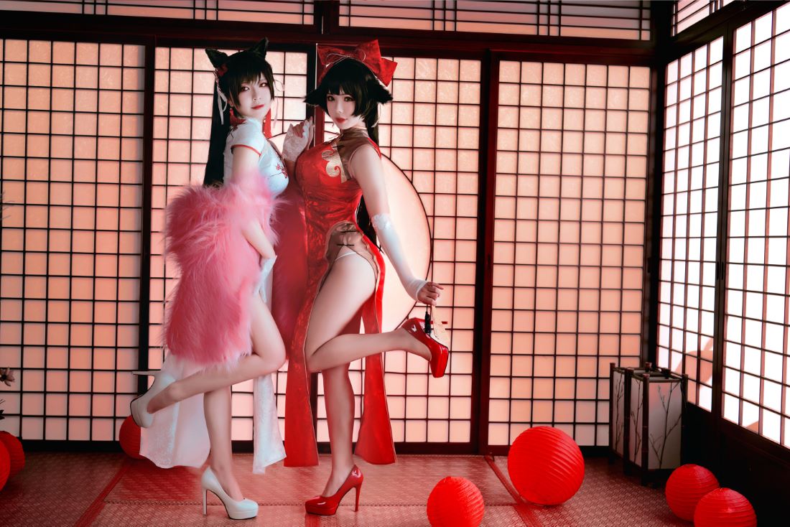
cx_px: 395
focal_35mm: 40
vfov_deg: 33.4
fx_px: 878
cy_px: 264
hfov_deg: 48.4
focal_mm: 40
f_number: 2.8
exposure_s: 1/100
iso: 125
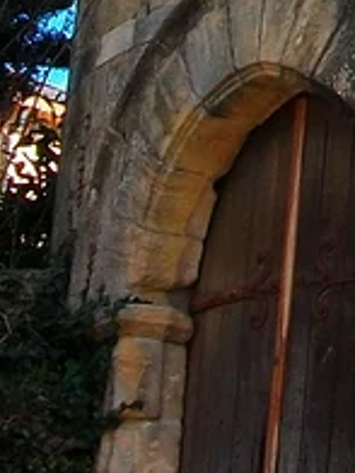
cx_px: 821
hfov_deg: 8.0
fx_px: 2379
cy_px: -445
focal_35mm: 174
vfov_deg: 10.5
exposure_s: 1/142
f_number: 5.5
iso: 80
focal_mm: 5.7
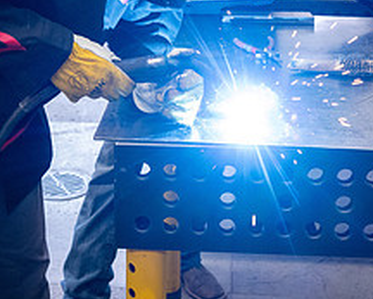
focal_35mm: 68
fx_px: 751
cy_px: -3
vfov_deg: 21.7
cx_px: 152
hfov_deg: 27.8
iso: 2000
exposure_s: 1/200
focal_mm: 27
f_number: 4
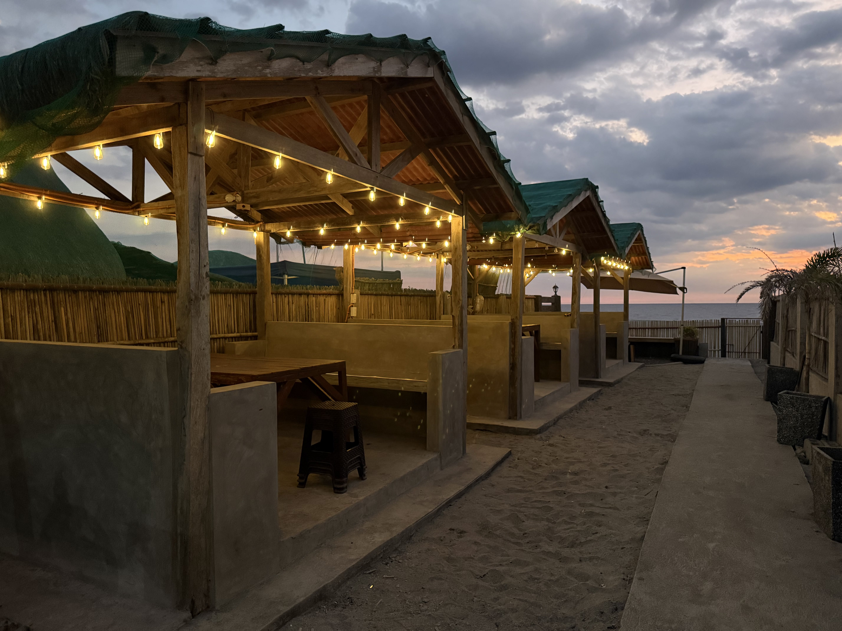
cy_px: 316
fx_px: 584
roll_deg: +0.2
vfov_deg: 56.8
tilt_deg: -1.9
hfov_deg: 71.6
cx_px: 421
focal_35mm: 24
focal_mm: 6.76
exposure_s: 1/30
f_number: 1.78
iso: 1250
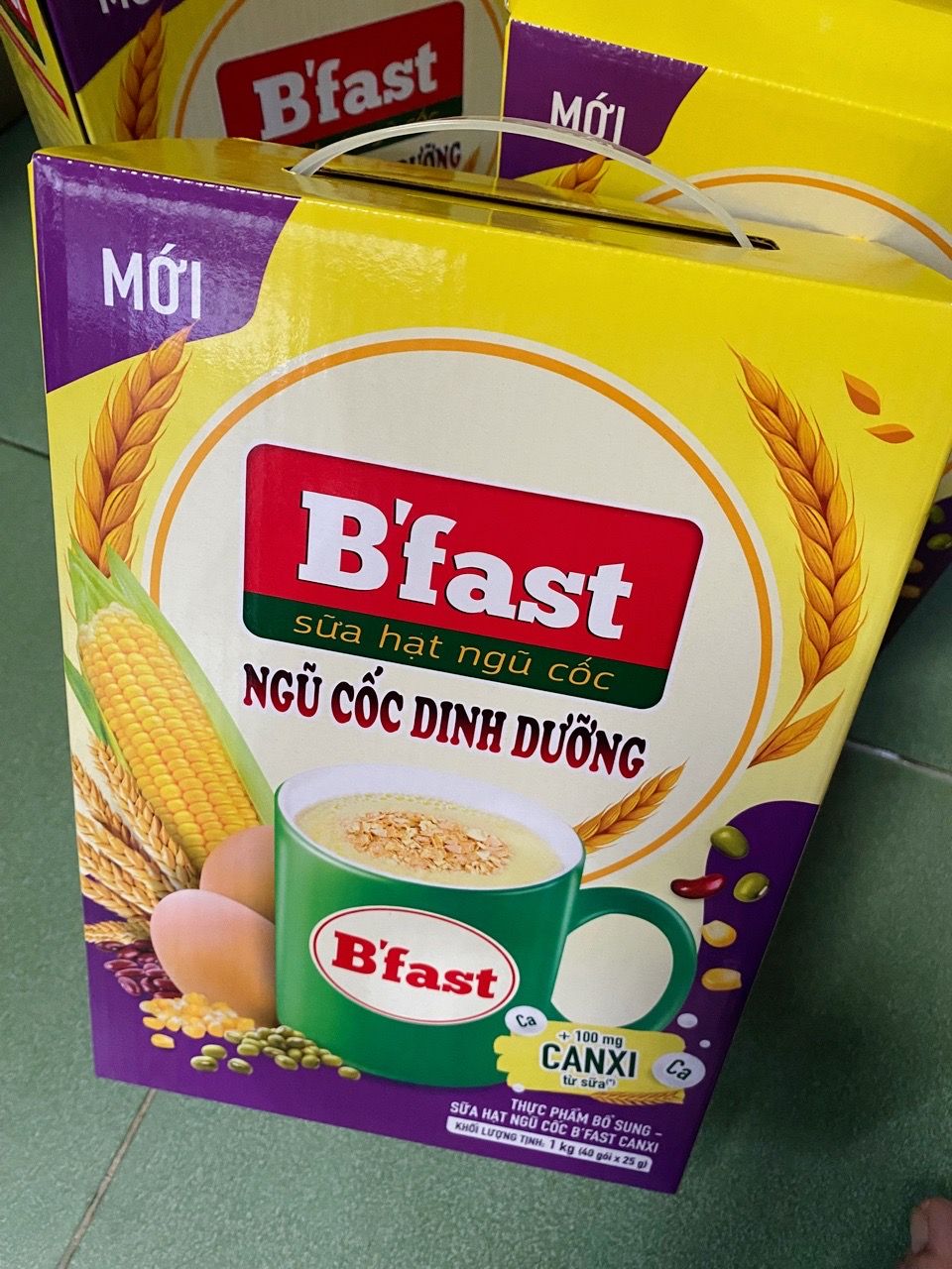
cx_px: 476
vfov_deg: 67.3
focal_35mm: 26
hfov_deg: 53.1
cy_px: 634
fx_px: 953
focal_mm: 4.25
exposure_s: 1/48
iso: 500
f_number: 1.8
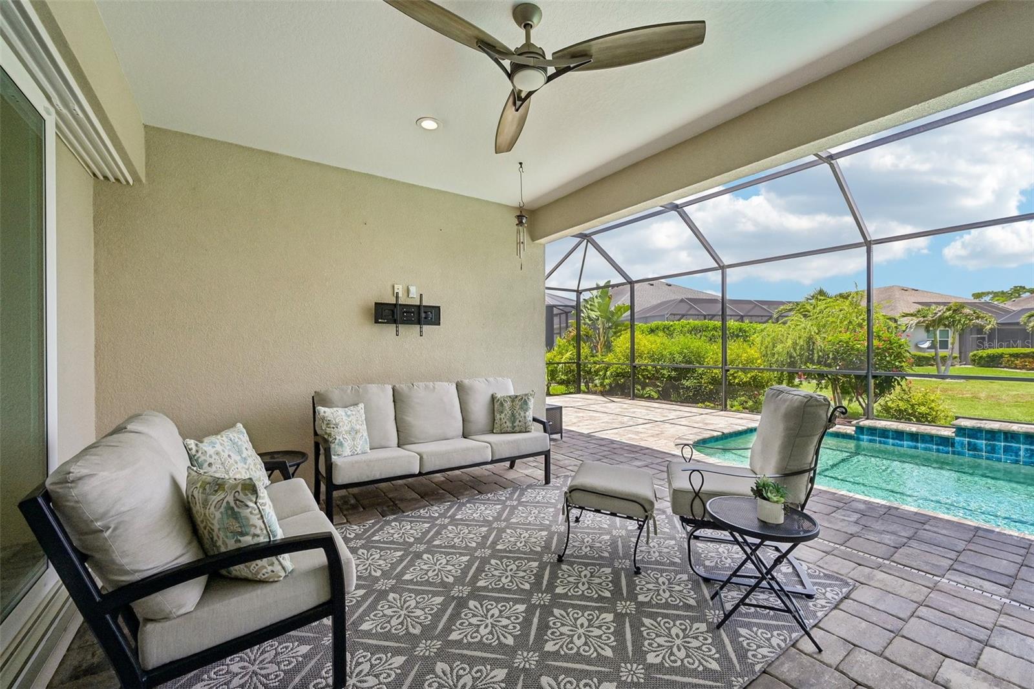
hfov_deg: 104.3
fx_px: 402
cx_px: 517
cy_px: 344
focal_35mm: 14
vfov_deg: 81.2
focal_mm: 14
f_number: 8
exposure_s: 1/320
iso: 400
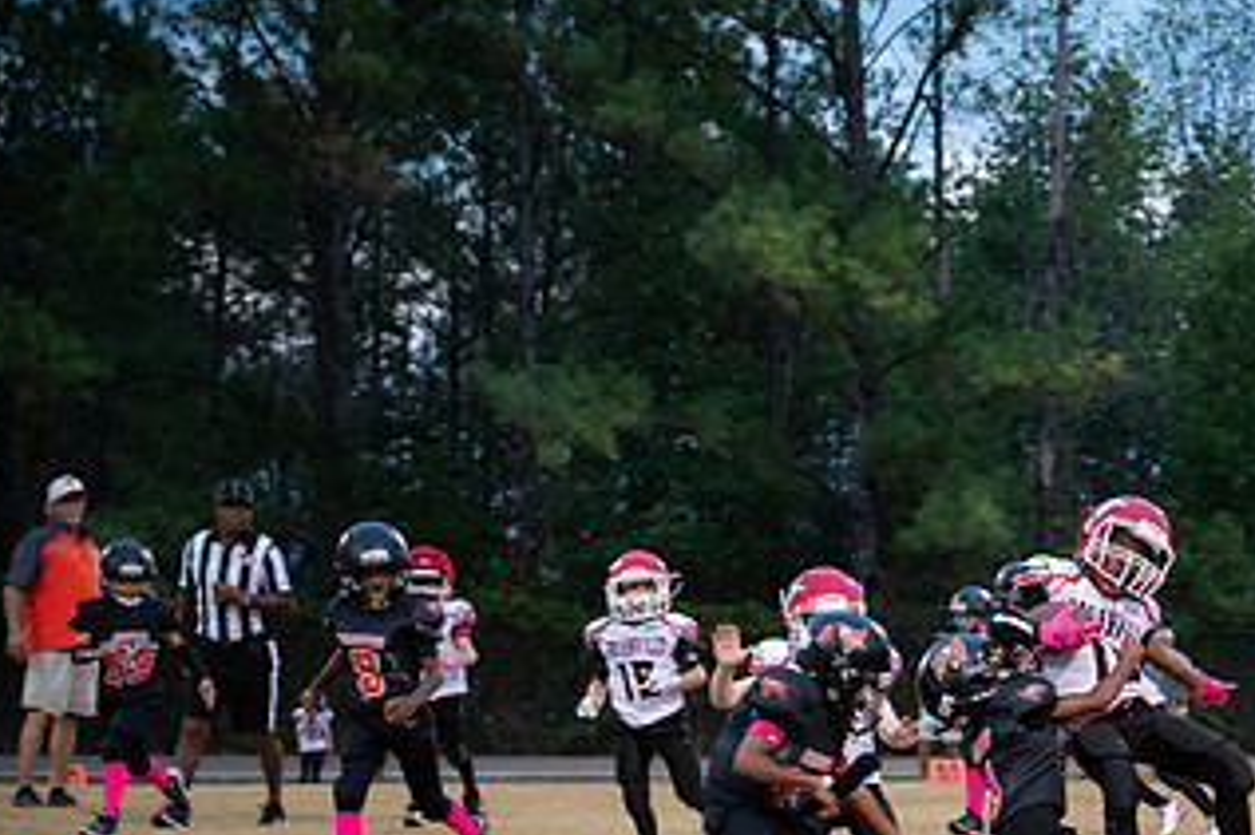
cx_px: 1089
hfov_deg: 15.9
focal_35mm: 128
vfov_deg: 10.7
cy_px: 716
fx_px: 4460
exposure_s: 1/400
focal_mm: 70
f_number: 4
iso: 3200
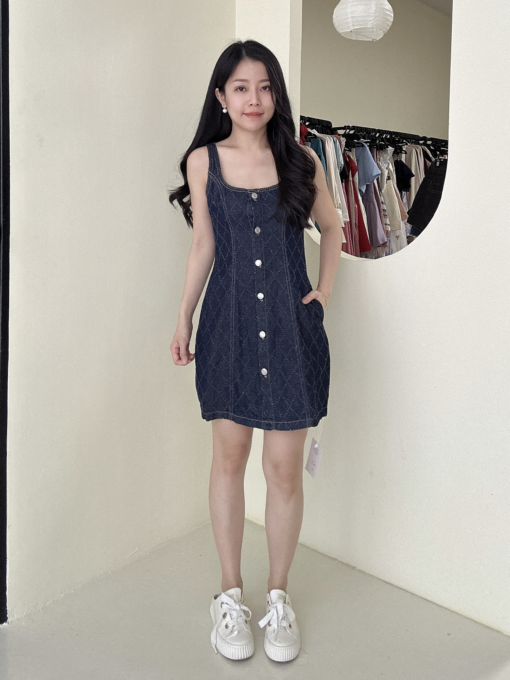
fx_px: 452
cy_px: 340
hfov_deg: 58.9
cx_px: 255
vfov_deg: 73.9
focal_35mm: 23
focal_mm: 2.69
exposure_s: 1/60
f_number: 1.9
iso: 125
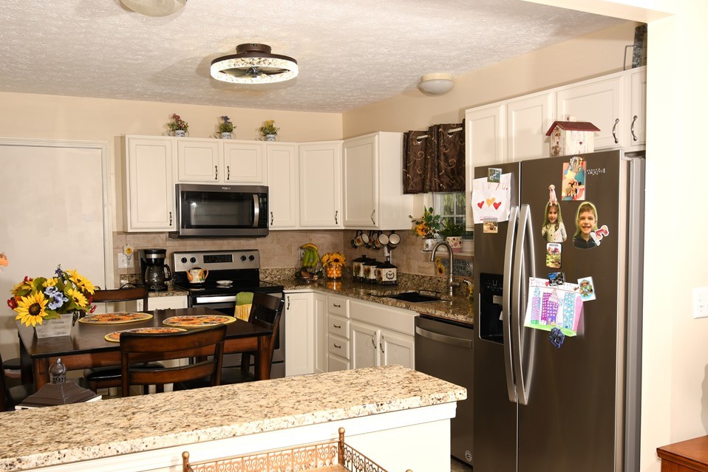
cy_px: 258
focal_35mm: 34
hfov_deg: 55.7
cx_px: 330
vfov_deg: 38.9
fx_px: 669
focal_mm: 20
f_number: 6.7
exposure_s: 1/60
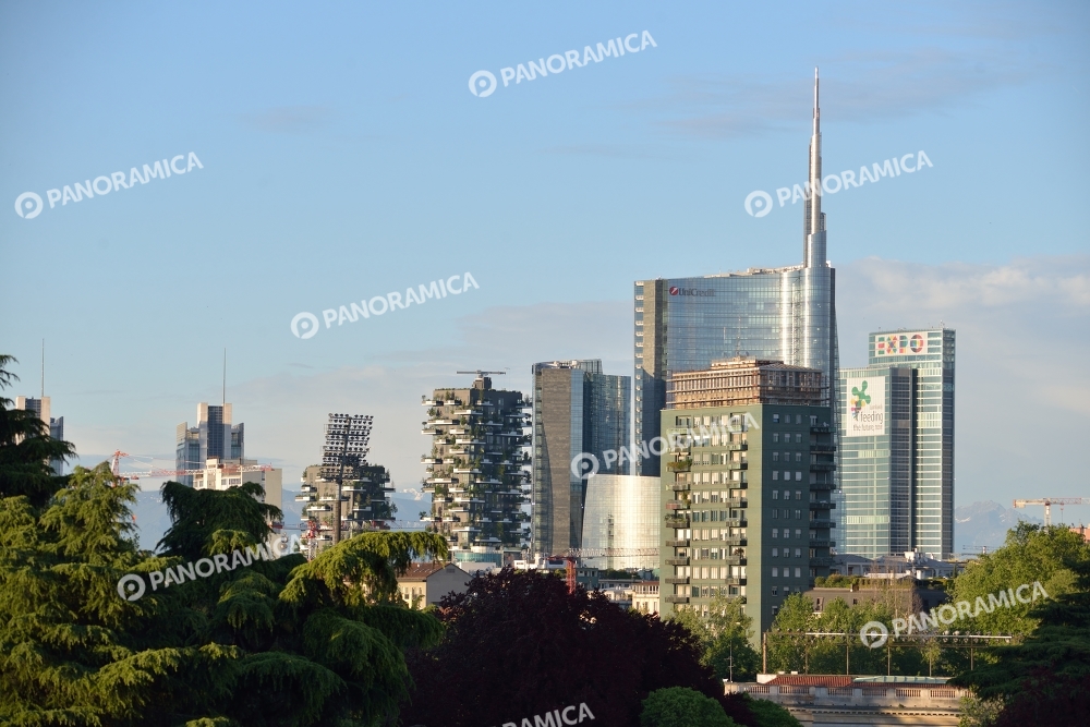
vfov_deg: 9.2
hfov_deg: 13.7
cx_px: 545
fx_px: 4542
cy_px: 364
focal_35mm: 150
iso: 400
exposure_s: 1/640
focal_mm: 150
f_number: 8
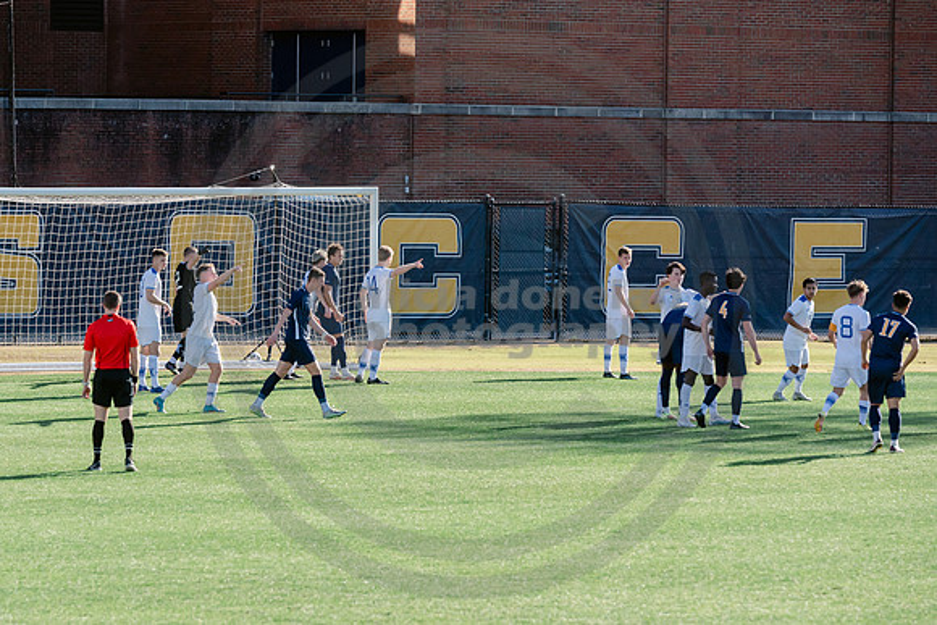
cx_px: 372
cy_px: 377
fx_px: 6282
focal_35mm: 241
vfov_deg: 5.7
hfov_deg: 8.5
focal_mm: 200
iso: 640
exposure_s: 1/2500
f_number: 6.3
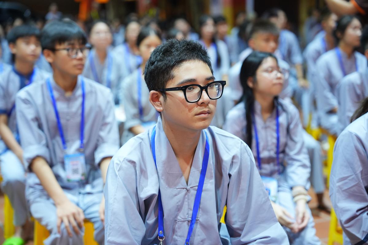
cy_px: 122
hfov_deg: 28.8
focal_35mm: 70
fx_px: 715
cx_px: 184
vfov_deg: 19.5
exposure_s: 1/125
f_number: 2.8
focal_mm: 70
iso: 2500
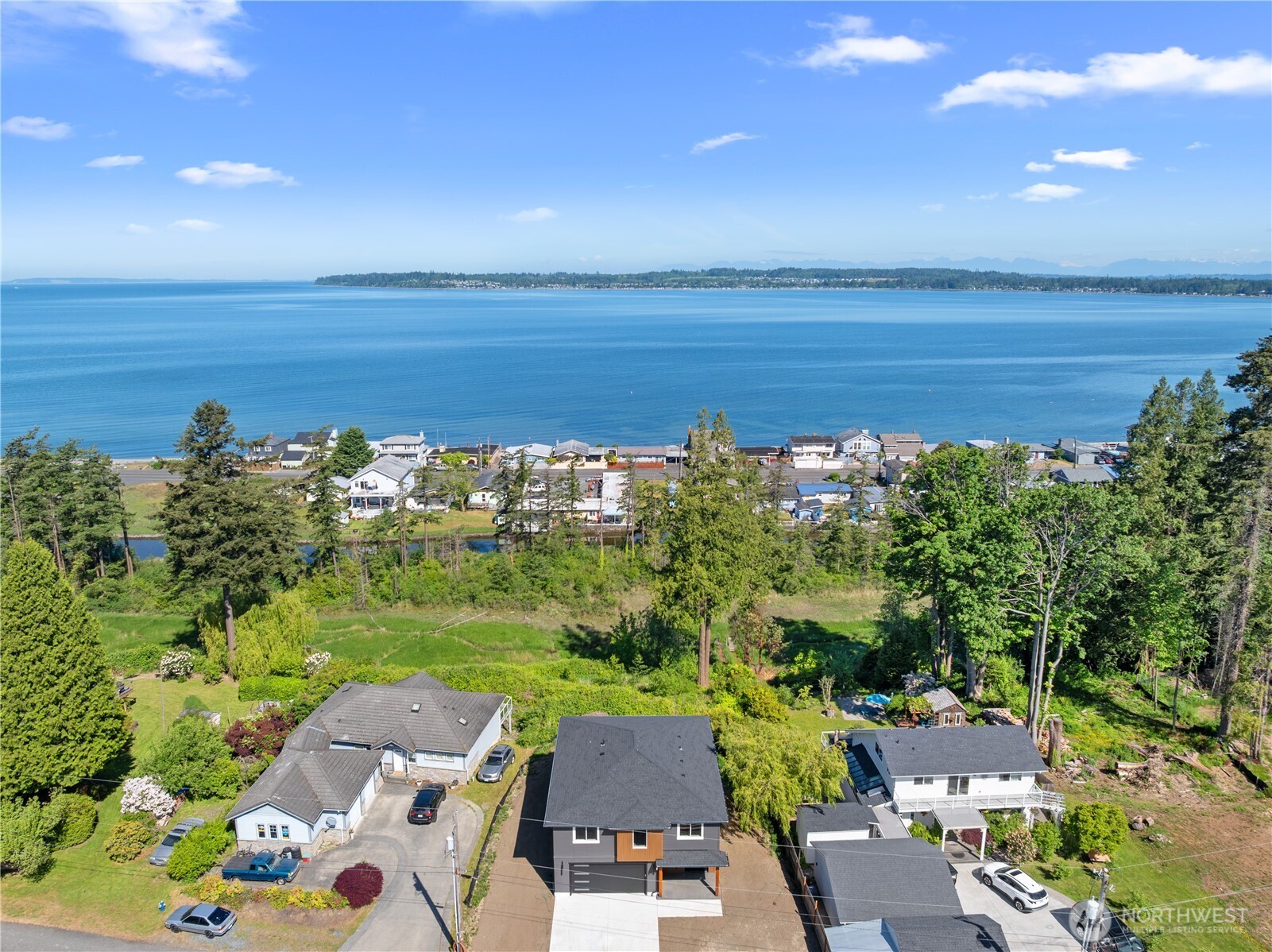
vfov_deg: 56.7
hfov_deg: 71.6
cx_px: 636
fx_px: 881
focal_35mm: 24
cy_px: 476
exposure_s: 1/1600
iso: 100
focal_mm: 12.29
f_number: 2.8
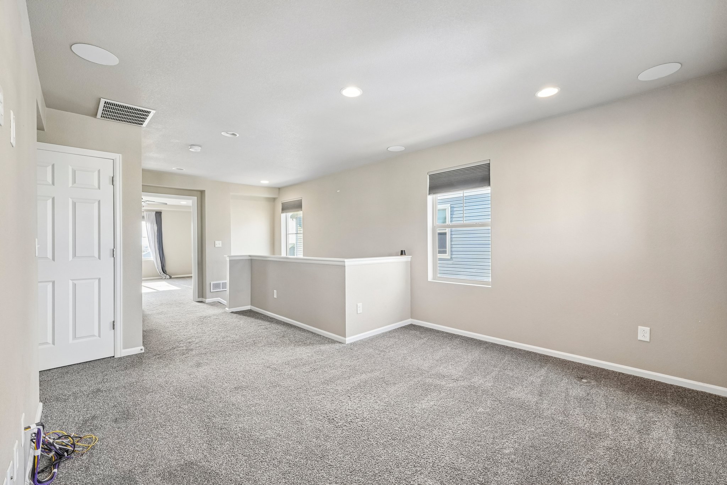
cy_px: 242
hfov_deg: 100.4
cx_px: 364
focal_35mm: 15
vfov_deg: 77.3
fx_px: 303
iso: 800
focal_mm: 10
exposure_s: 1/13
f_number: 8
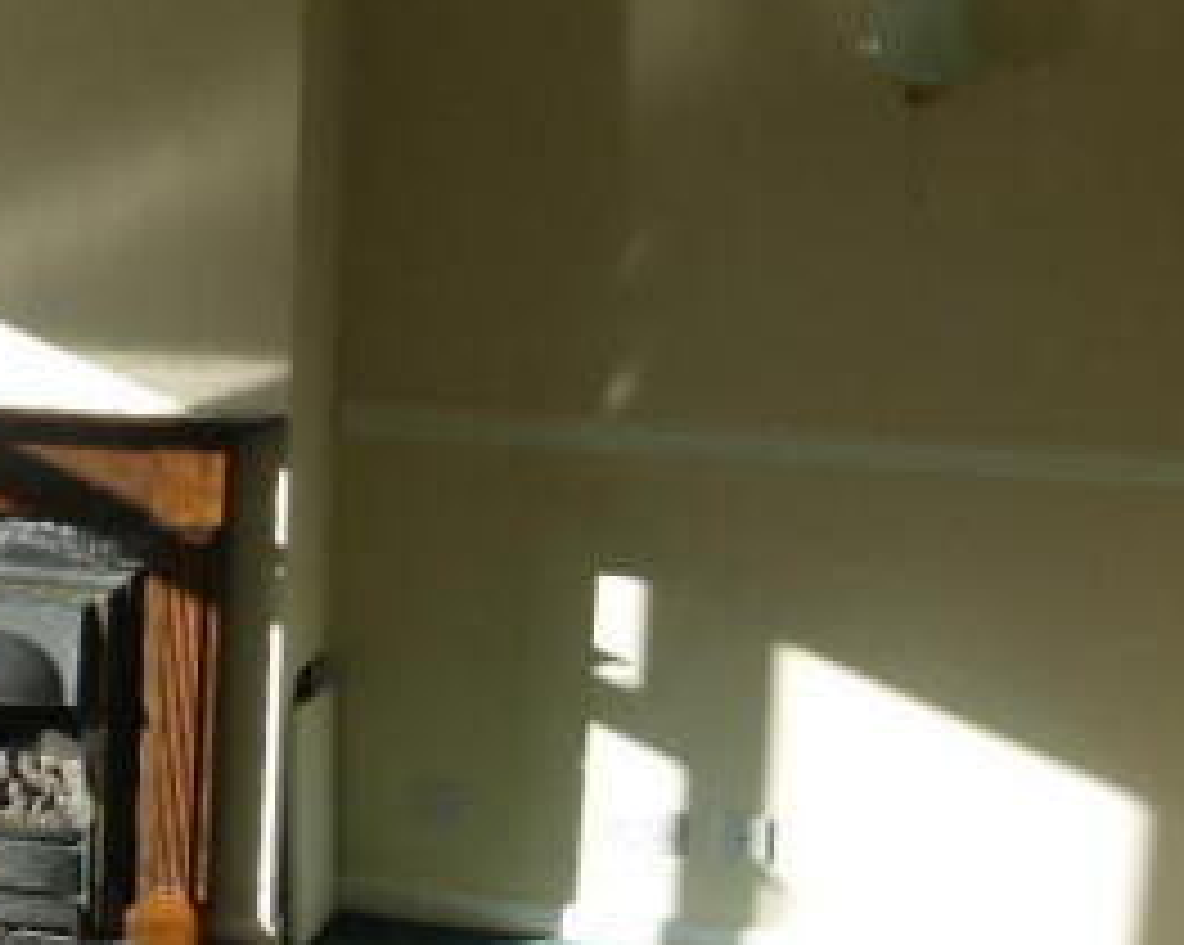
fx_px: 1821
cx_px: 20
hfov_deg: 33.2
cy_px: 457
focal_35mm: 52
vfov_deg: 29.1
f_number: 4
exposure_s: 1/250
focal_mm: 4.3
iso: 100
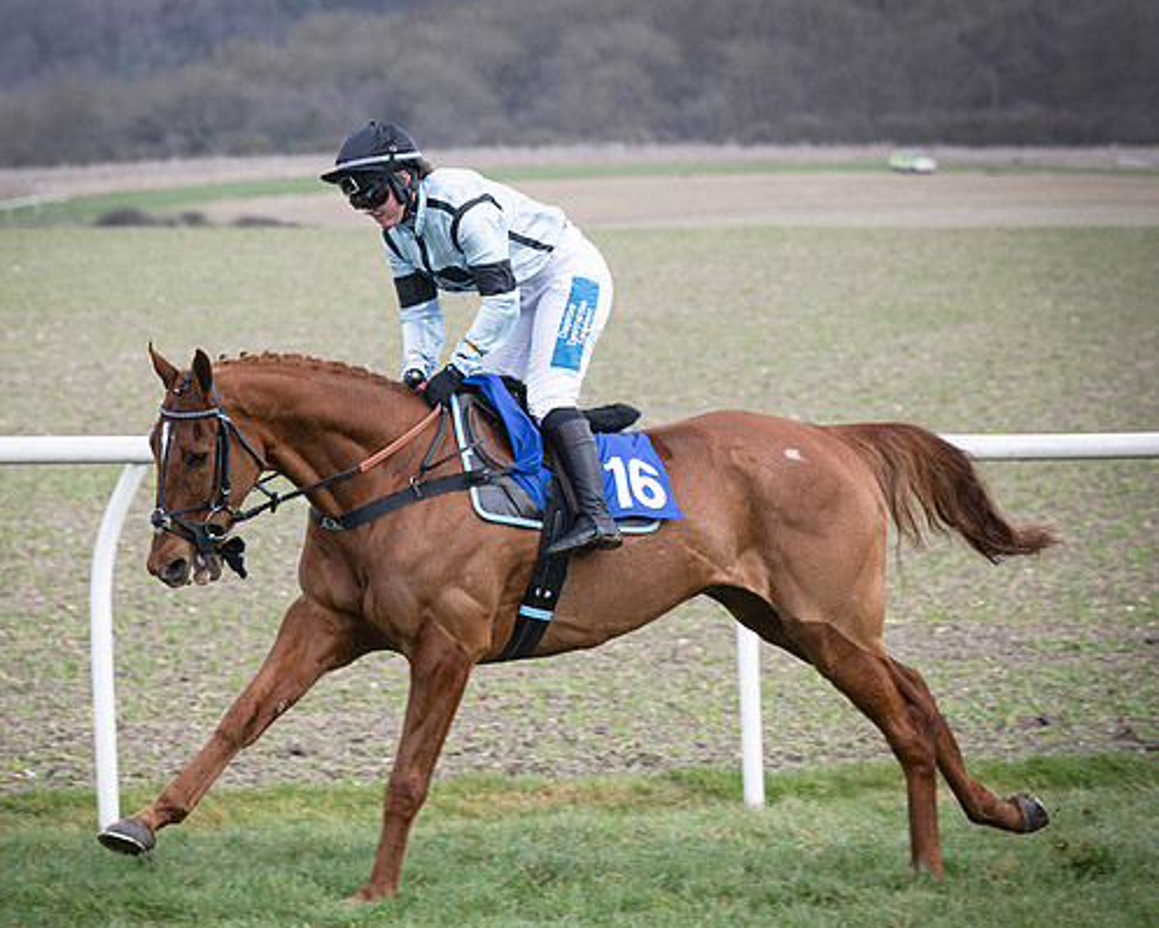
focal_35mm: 261
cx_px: 242
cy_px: 474
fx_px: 8956
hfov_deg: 7.4
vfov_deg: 5.9
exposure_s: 1/640
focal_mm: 115
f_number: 4
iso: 200
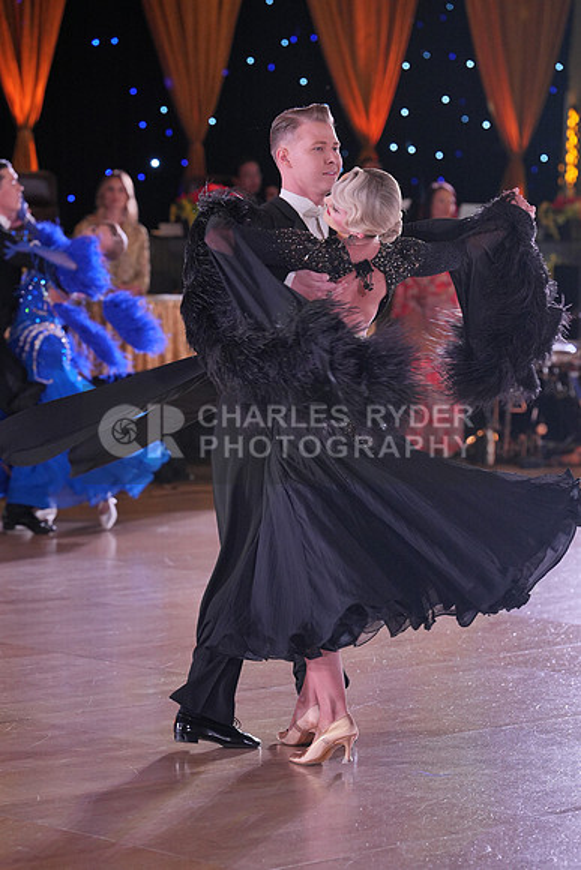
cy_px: 435
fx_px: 3121
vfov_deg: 15.9
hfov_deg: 10.6
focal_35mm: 129
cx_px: 290
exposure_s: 1/500
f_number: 4
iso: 2000
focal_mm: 129
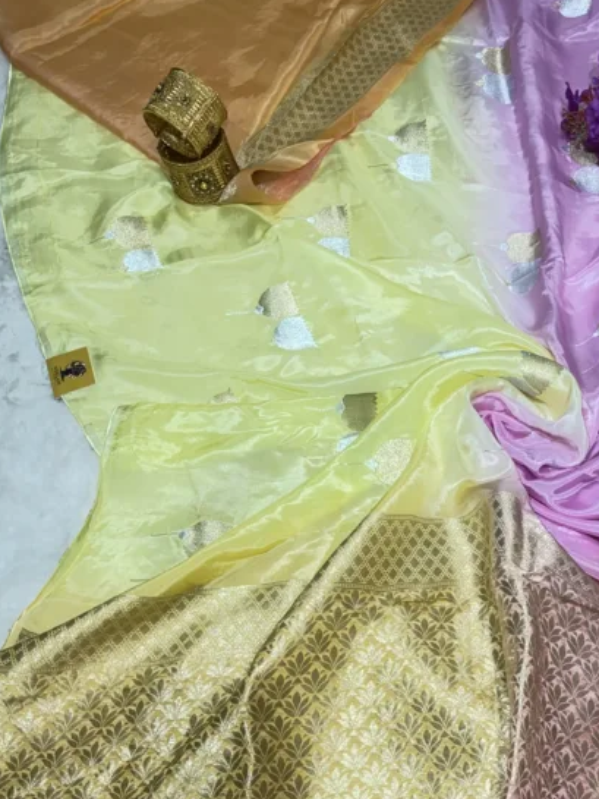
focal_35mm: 43
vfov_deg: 41.7
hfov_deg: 32.8
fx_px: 992
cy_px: 653
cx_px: 467
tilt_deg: -67.0
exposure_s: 1/100
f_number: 1.6
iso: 32
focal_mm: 5.96
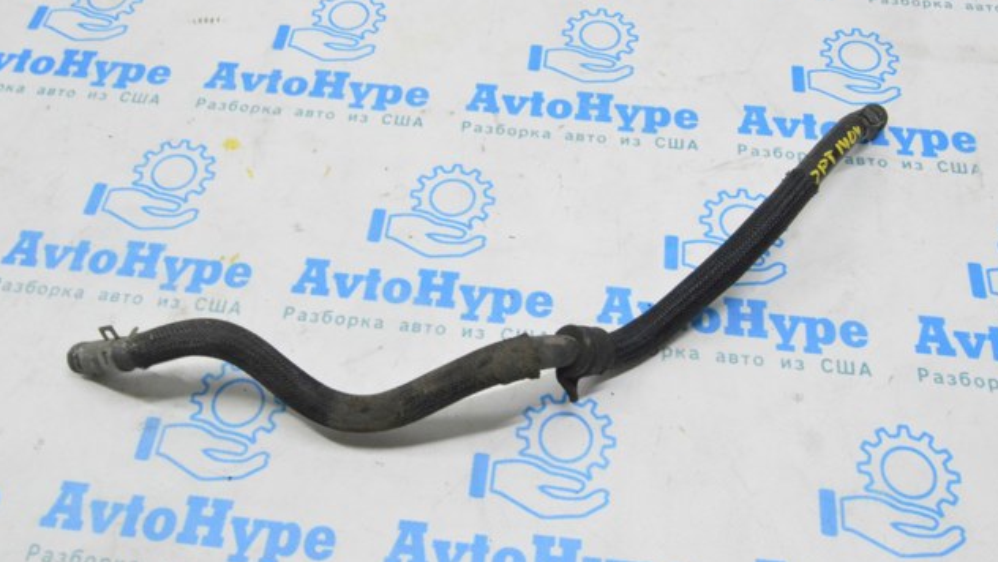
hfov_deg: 54.6
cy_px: 234
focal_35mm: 37
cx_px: 501
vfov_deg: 32.3
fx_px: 967
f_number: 20
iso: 6400
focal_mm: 23
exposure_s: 1/20
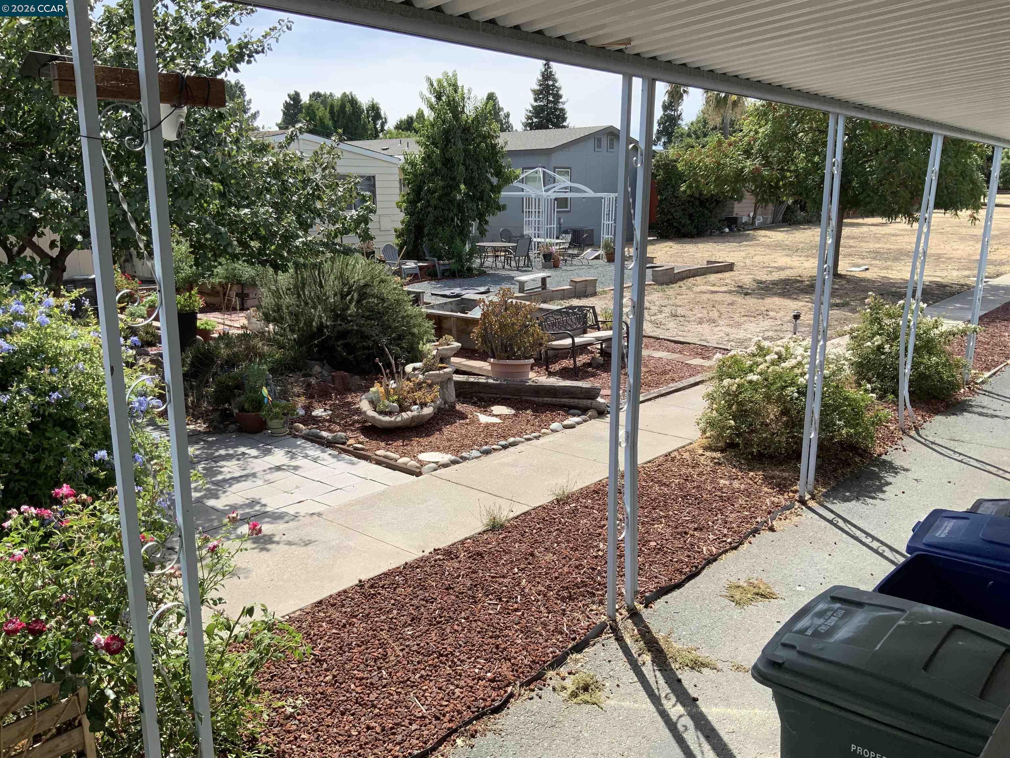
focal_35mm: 29
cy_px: 379
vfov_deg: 48.2
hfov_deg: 61.7
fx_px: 846
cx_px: 505
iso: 16
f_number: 1.8
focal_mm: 3
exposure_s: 1/1250
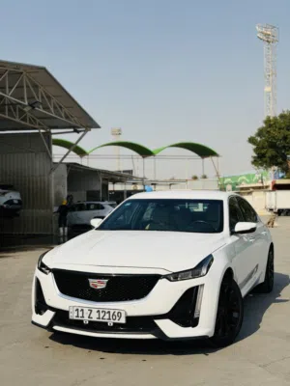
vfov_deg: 39.7
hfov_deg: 30.3
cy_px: 193
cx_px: 145
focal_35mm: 48
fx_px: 536
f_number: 1.78
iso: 64
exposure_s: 1/9901
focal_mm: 6.76
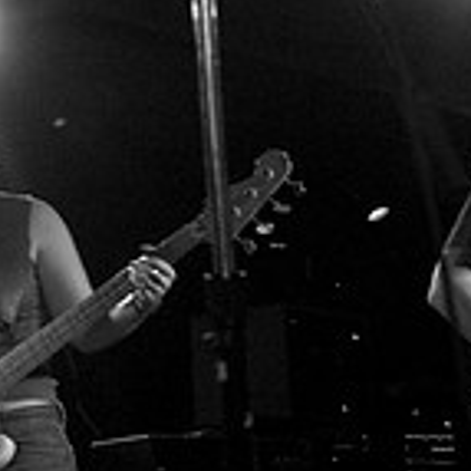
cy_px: 175
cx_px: -56
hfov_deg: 16.4
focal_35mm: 103
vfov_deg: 16.9
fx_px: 1586
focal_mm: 20
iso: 800
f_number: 2.8
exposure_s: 1/25
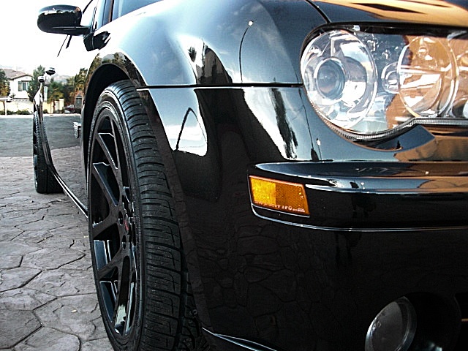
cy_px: 176
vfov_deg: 39.7
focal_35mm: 36
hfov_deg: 51.4
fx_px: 487
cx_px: 234
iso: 400
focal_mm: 6.3
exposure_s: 1/80
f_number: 2.8
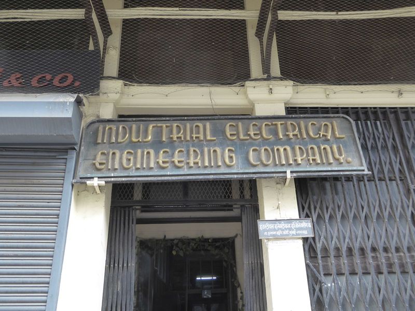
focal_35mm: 32
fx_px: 384
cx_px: 208
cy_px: 156
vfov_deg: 44.2
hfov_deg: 56.8
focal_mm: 5.4
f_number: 3.5
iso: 250
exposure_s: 1/60
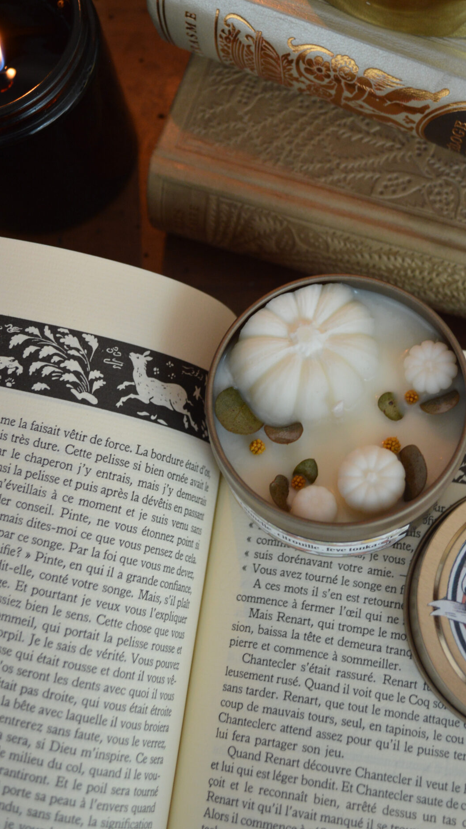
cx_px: 287
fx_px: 945
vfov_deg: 46.8
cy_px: 294
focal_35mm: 43
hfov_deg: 27.6
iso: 400
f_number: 3.8
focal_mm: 20
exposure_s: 1/20
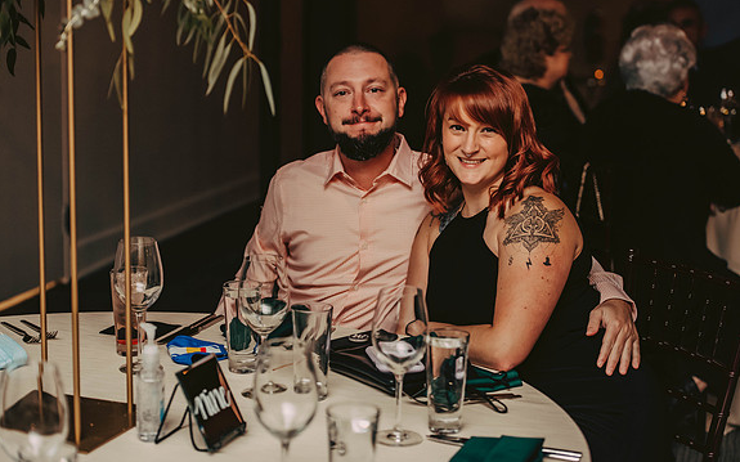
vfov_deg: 18.1
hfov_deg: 28.6
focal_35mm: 72
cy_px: 219
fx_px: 1452
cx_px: 368
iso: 2500
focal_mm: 70
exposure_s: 1/200
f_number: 3.2
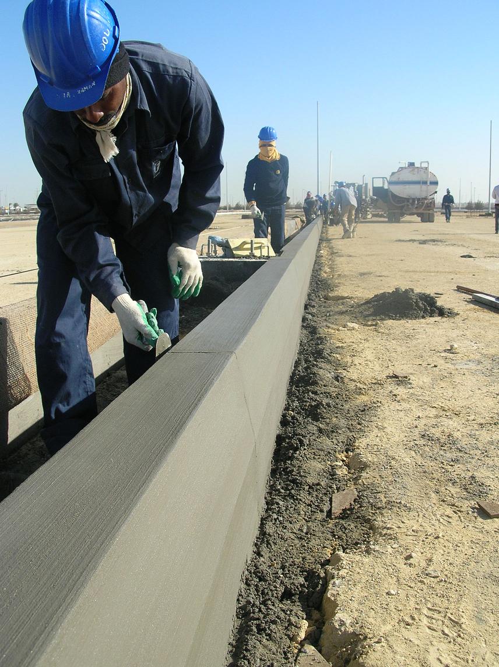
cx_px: 250
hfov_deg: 39.6
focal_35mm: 36
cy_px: 334
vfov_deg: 51.4
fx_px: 693
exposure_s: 1/539
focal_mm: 6
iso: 50
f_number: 3.7
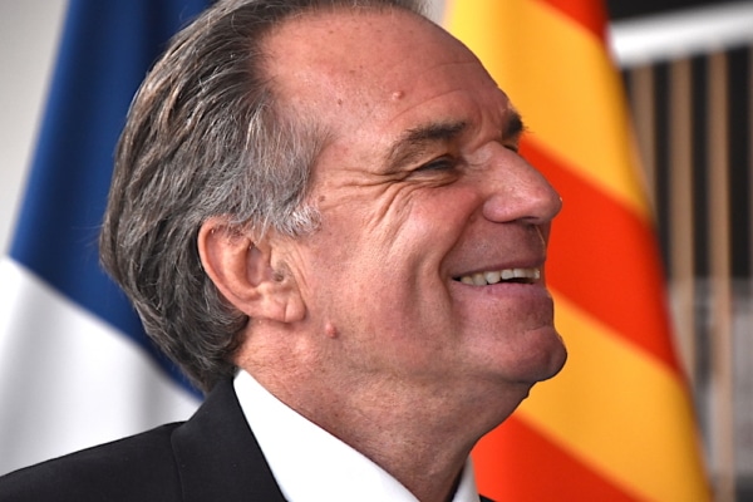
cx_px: 376
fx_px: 5490
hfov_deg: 7.8
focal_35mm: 262
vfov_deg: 5.2
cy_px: 251
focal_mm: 175
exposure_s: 1/200
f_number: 6
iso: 1600
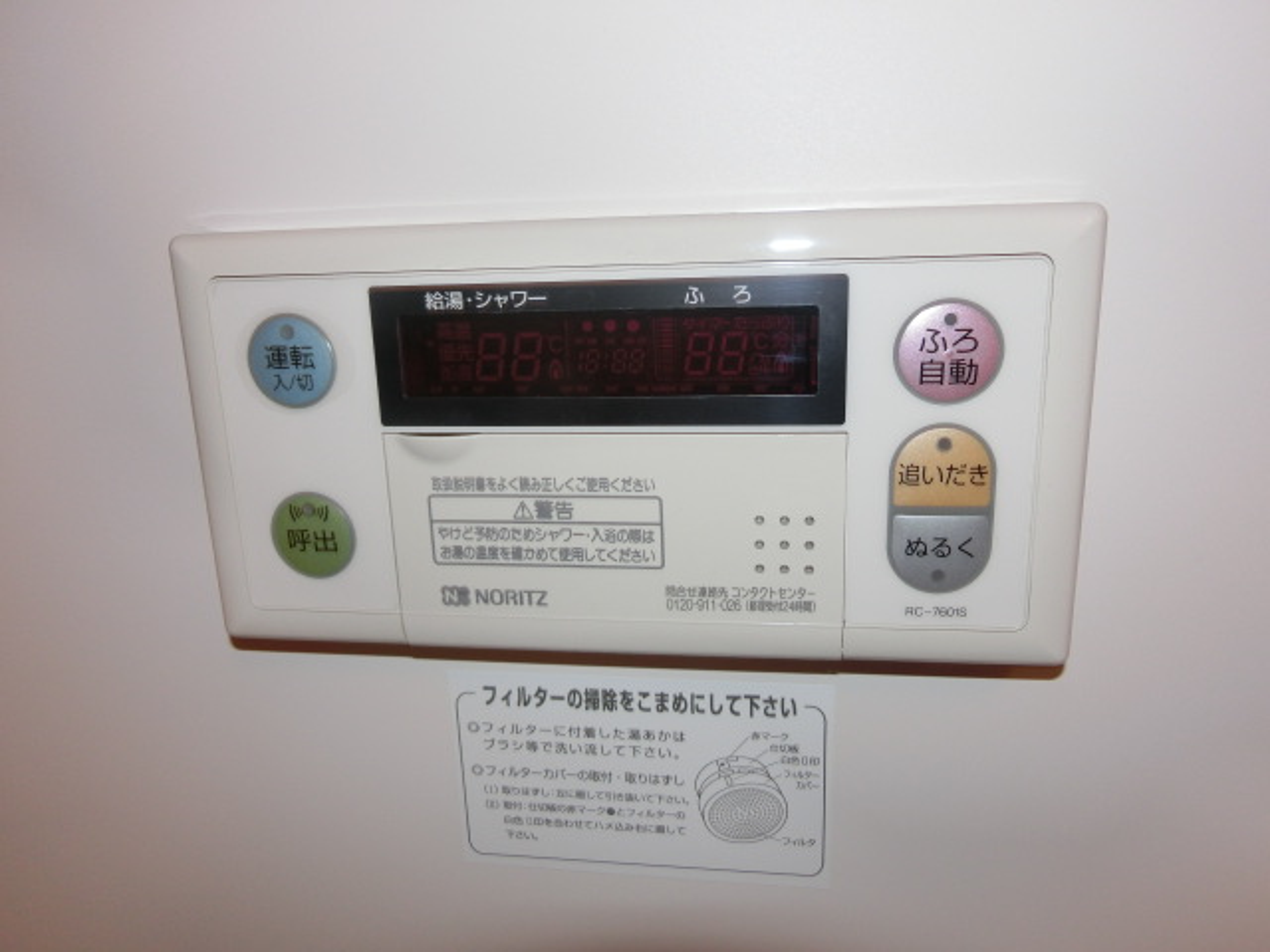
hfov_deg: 69.4
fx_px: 917
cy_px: 476
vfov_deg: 54.9
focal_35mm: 25
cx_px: 635
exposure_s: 1/30
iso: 100
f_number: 3.5
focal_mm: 4.5
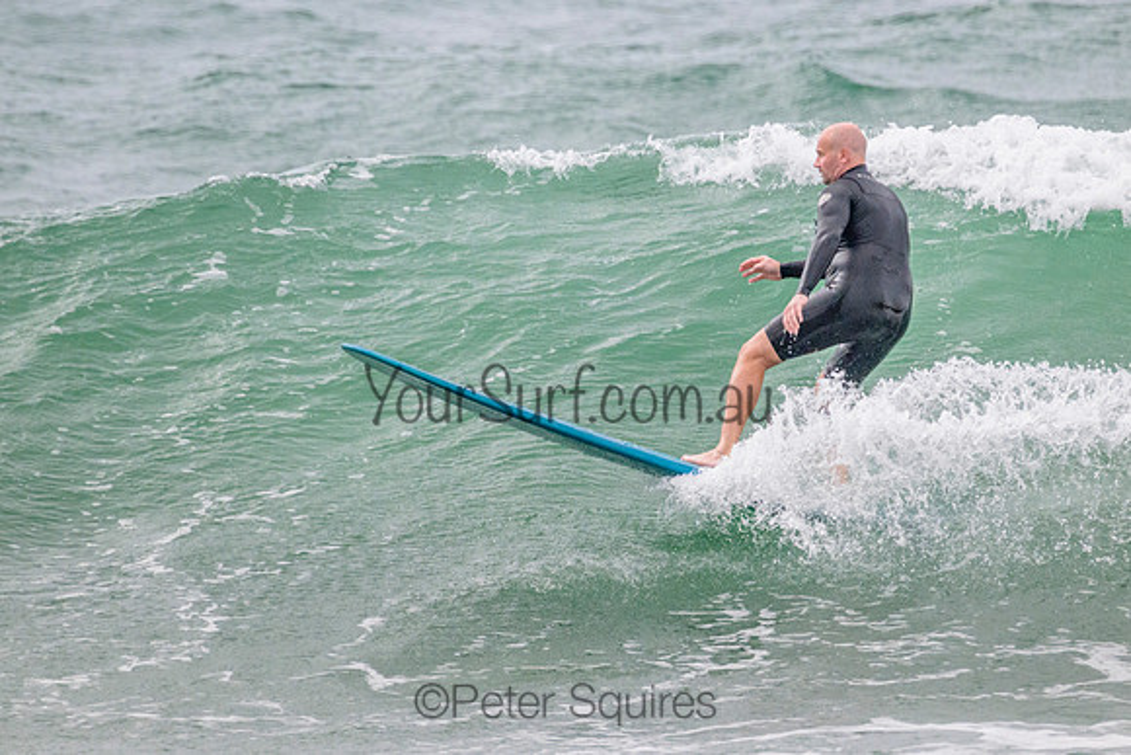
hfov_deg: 2.1
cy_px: 302
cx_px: 628
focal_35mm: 1004
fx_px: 31546
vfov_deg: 1.4
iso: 2500
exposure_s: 1/2000
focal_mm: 800
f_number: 11
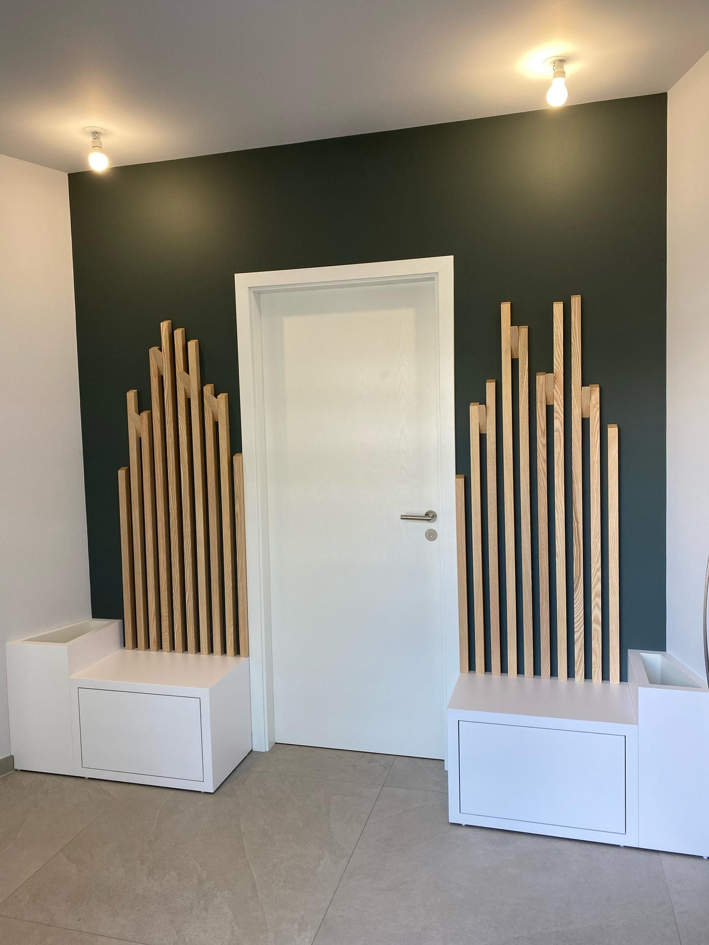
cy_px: 472
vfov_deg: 67.3
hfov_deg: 53.1
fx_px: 710
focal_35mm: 26
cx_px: 354
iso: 64
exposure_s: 1/100
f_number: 1.8
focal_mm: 4.25
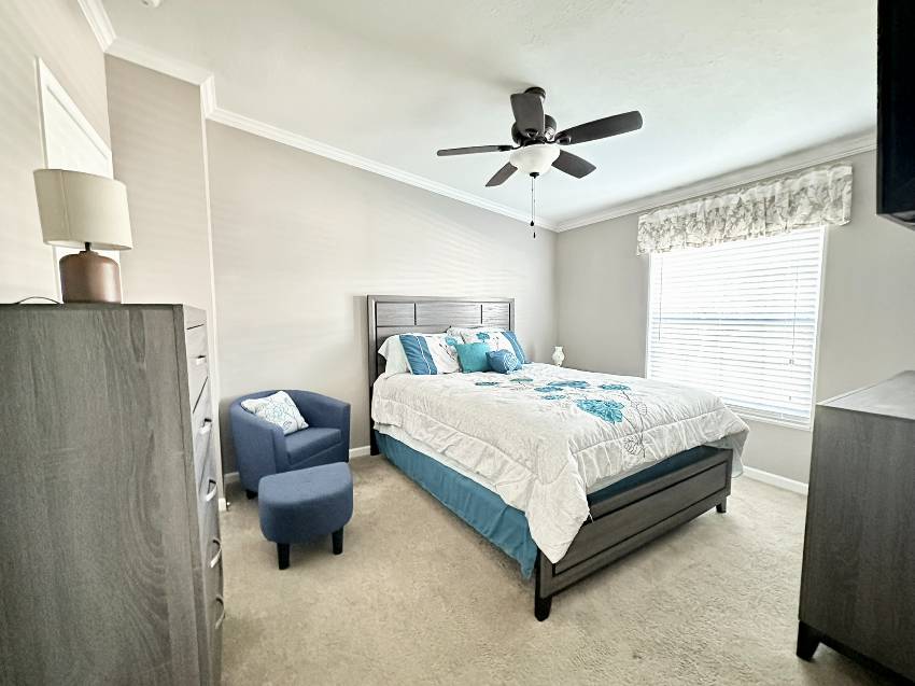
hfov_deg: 102.1
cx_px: 458
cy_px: 343
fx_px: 370
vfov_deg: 85.6
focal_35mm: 14
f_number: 2.2
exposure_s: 1/30
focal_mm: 2.22
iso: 1600
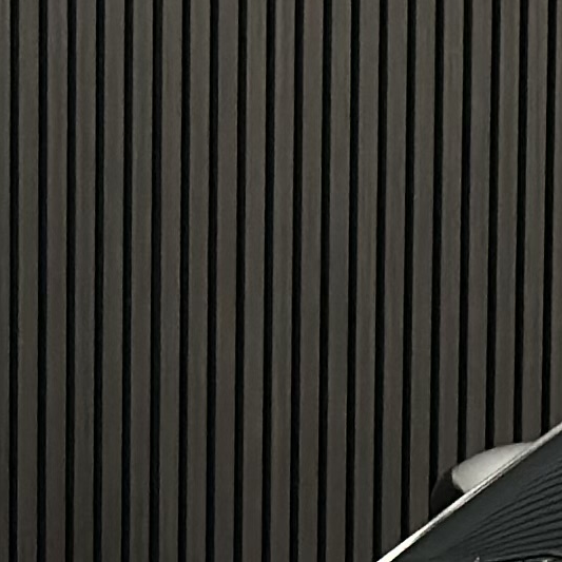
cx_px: 1053
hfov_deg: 5.4
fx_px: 5896
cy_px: 809
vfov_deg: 5.4
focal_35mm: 321
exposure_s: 1/50
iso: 160
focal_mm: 6.86
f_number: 1.78
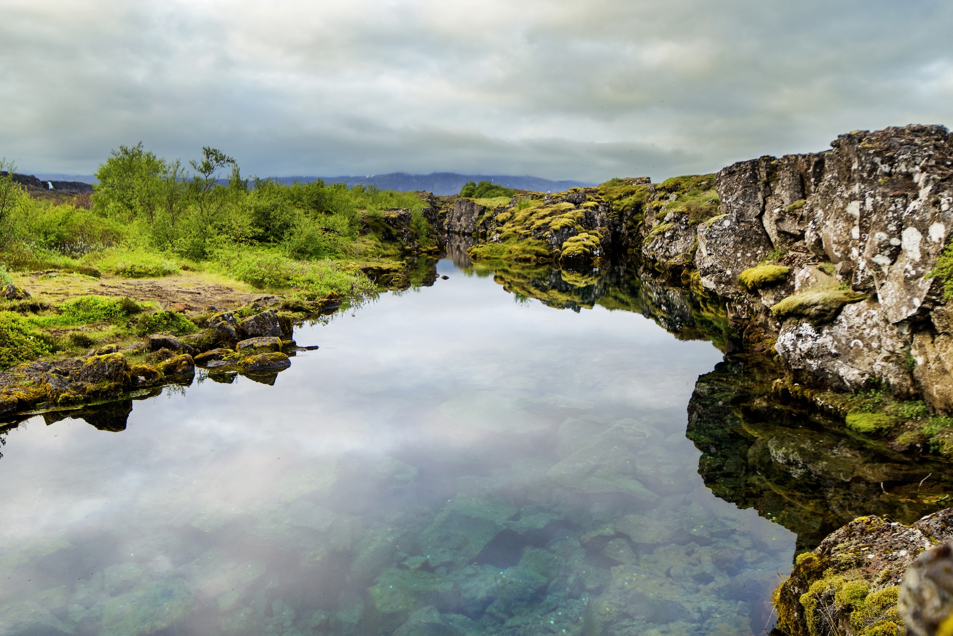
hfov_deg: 69.4
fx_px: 688
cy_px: 302
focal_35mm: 26
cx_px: 475
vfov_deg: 49.5
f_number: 3.5
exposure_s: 1/500
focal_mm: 15
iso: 200
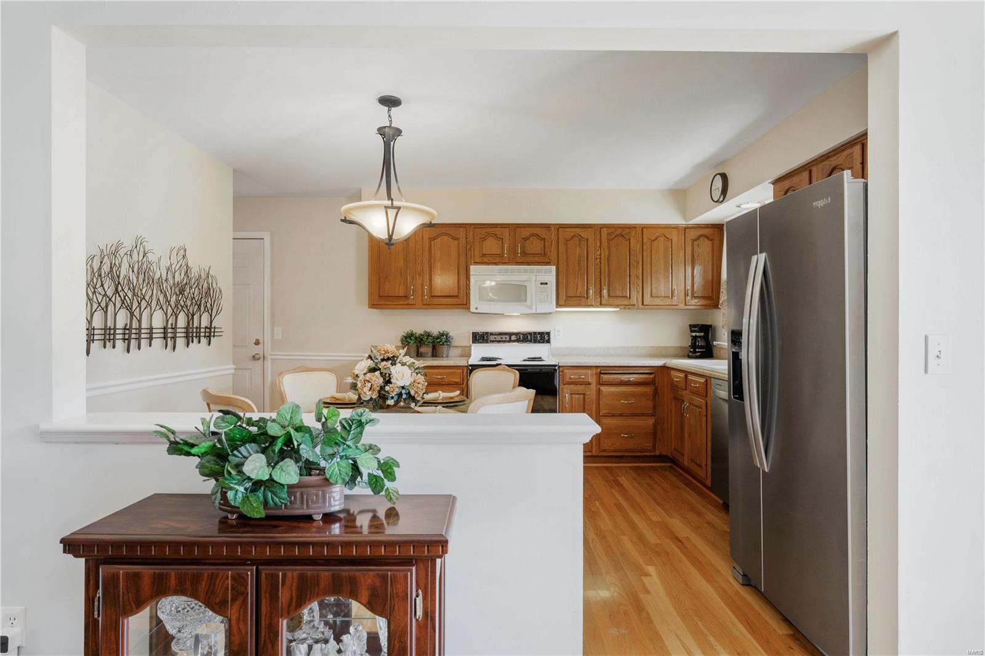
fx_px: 503
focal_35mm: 18
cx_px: 492
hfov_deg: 88.8
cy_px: 328
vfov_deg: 66.2
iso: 500
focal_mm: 18.4
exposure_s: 1/80
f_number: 6.3
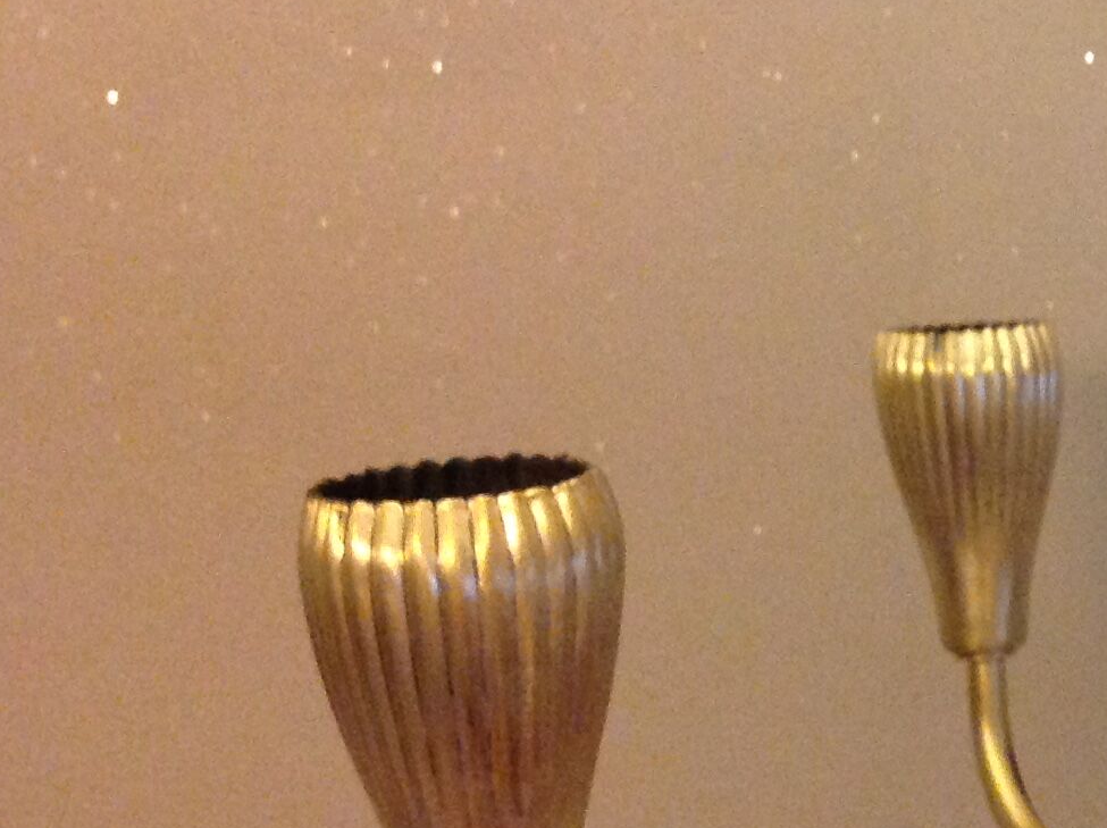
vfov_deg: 15.9
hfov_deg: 19.5
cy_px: 398
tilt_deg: -5.9
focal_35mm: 93
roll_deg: +0.4
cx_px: 1426
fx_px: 2971
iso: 400
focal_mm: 4.28
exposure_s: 1/17
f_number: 2.4
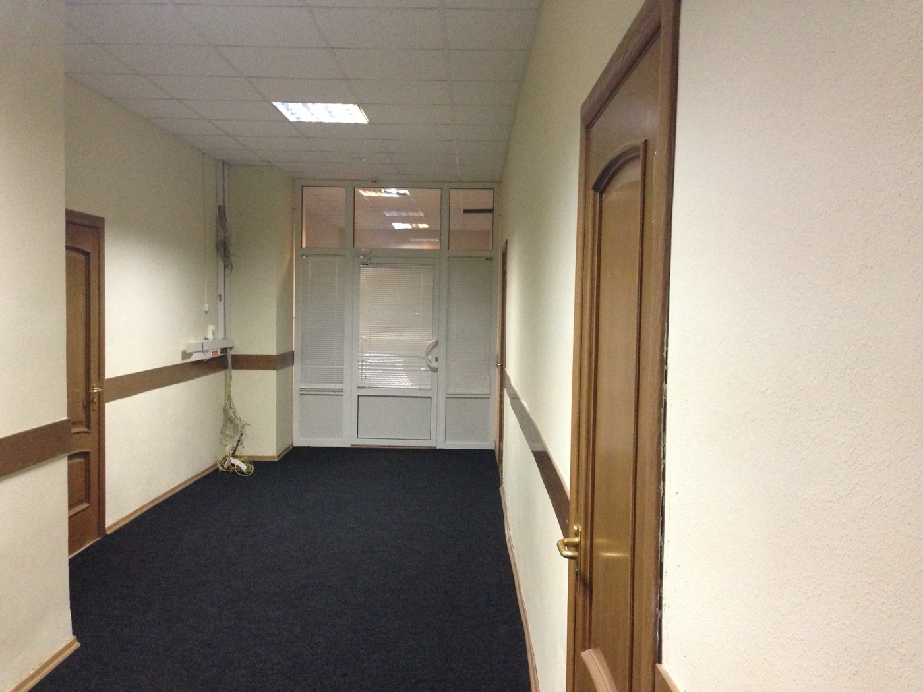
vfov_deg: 42.9
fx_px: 880
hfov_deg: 55.4
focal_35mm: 33
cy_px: 346
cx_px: 462
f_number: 2.4
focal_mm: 4.13
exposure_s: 1/17
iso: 400
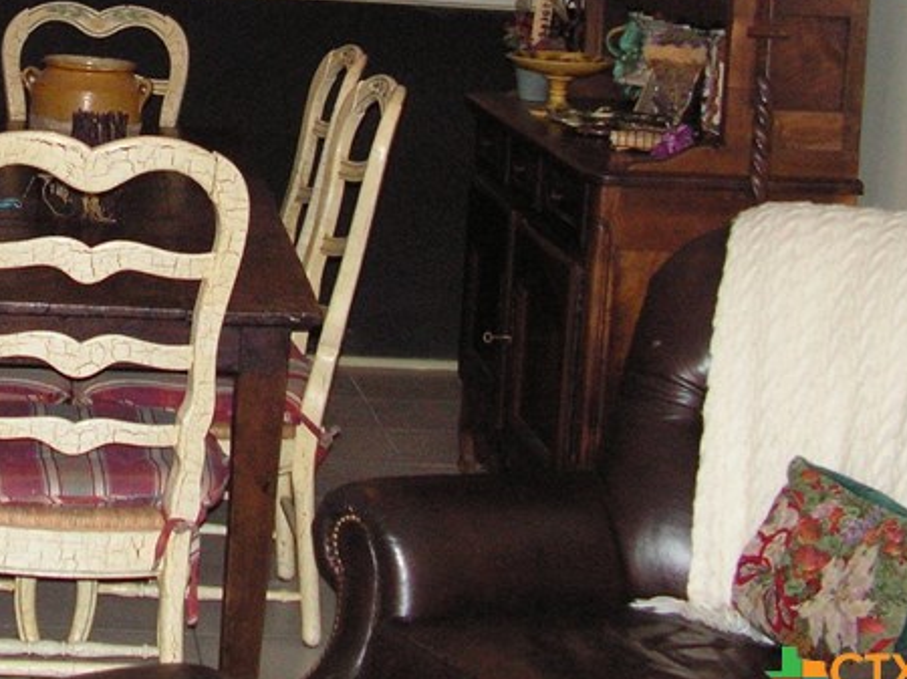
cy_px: -28
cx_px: 28
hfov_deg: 23.0
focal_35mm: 82
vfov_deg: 17.5
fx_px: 2147
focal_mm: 6
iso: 160
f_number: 3.2
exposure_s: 1/40
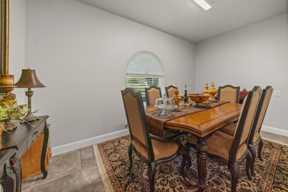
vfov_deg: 90.0
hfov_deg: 112.6
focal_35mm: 12
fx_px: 96
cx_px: 144
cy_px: 96
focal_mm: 12
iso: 500
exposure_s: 1/30
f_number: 5.6
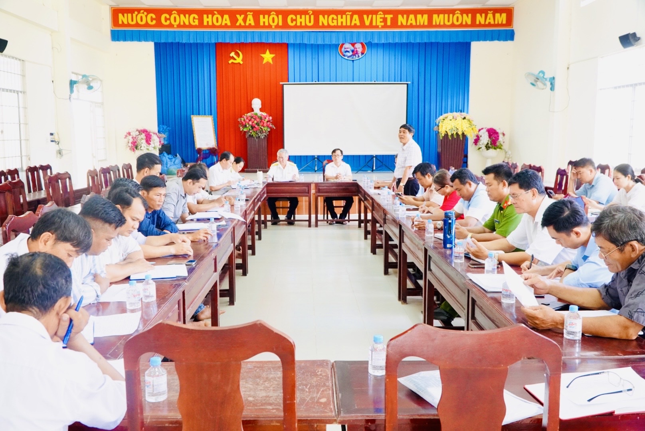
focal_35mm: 32
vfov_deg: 41.8
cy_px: 216
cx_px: 322
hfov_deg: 59.5
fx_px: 565
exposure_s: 1/60
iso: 1600
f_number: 5
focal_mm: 21
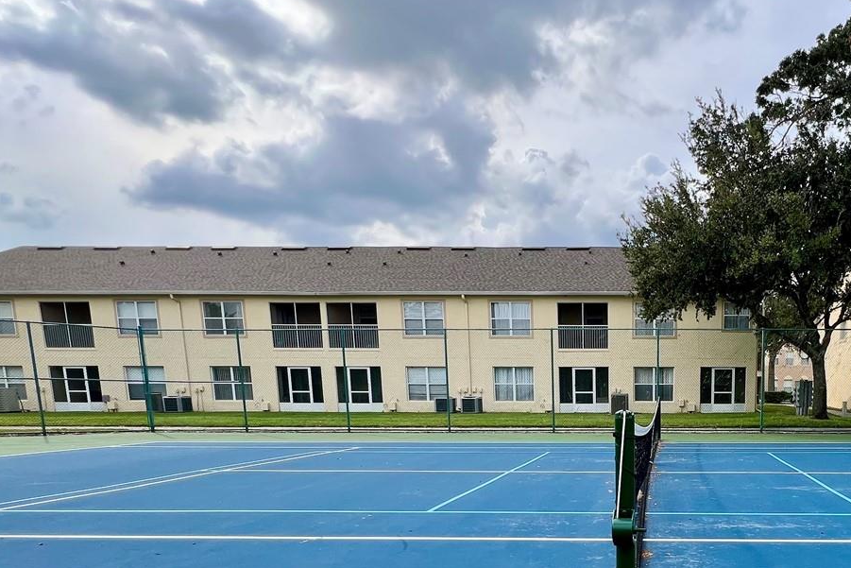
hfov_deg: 67.9
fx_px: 567
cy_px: 482
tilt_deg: -8.5
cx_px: 661
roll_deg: +0.4
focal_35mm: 24
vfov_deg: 48.9
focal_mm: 1.57
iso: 32
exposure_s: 1/612
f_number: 1.8
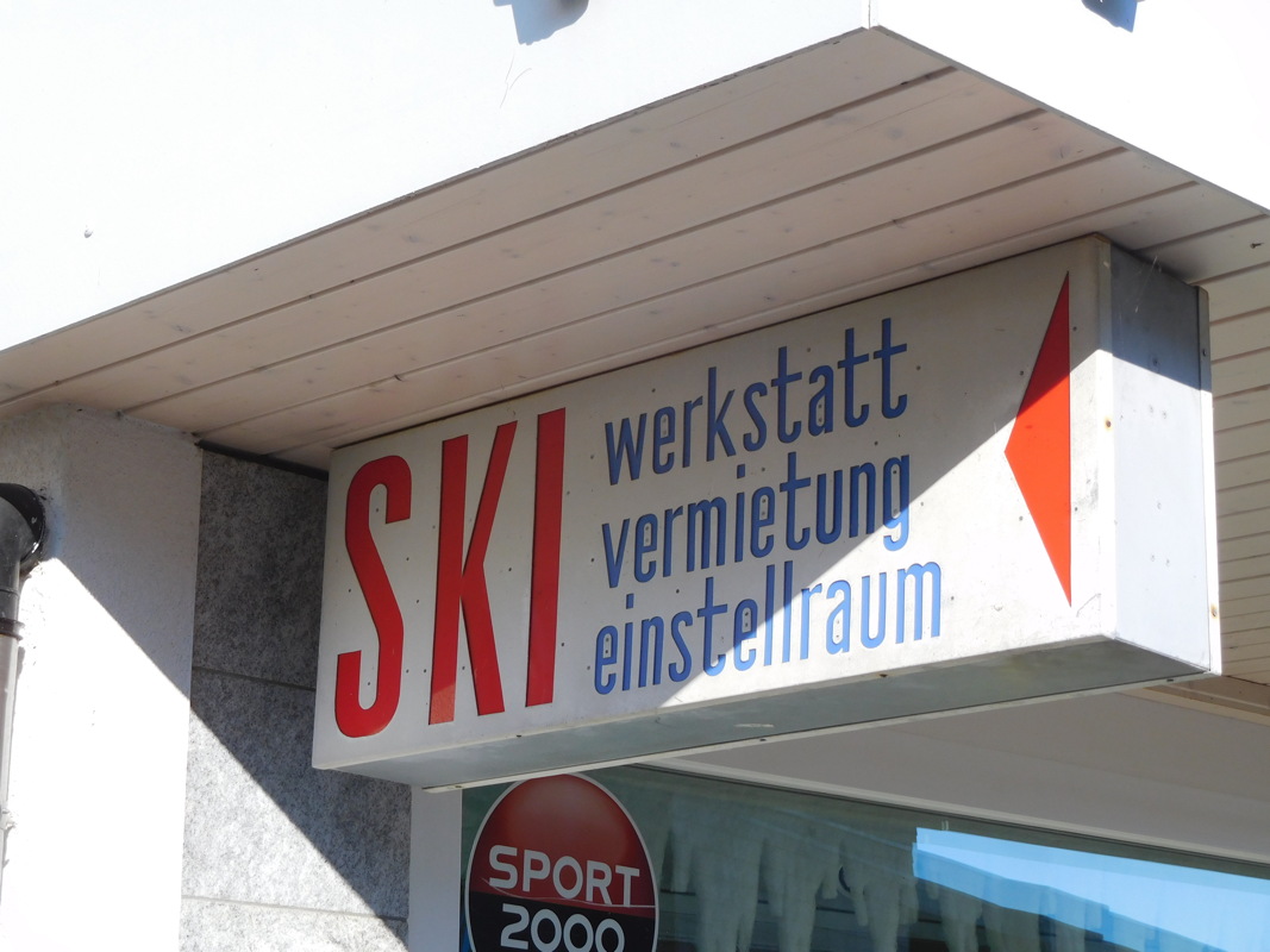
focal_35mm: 70
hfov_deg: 27.8
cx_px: 635
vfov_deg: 21.0
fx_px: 2568
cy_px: 476
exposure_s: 1/200
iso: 125
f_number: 4.5
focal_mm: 12.5
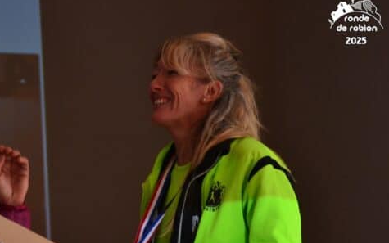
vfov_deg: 7.8
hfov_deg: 12.4
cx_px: 86
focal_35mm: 168
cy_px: 180
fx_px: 1781
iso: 800
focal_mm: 68
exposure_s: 1/125
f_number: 5.3
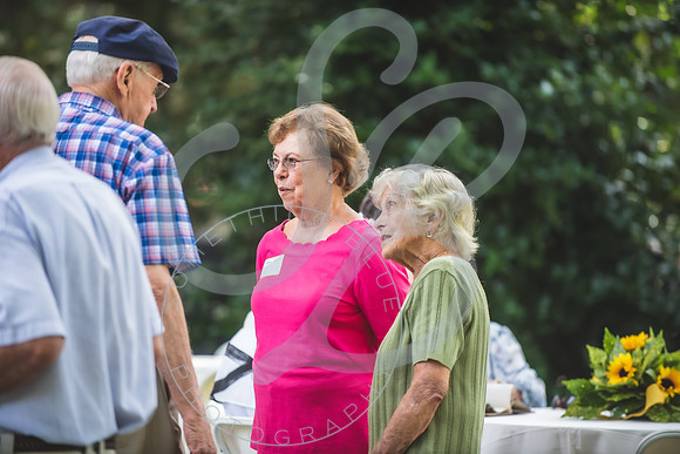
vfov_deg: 6.9
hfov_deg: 10.3
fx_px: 3778
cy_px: 227
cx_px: 340
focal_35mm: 200
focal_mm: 200
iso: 400
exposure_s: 1/400
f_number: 2.8
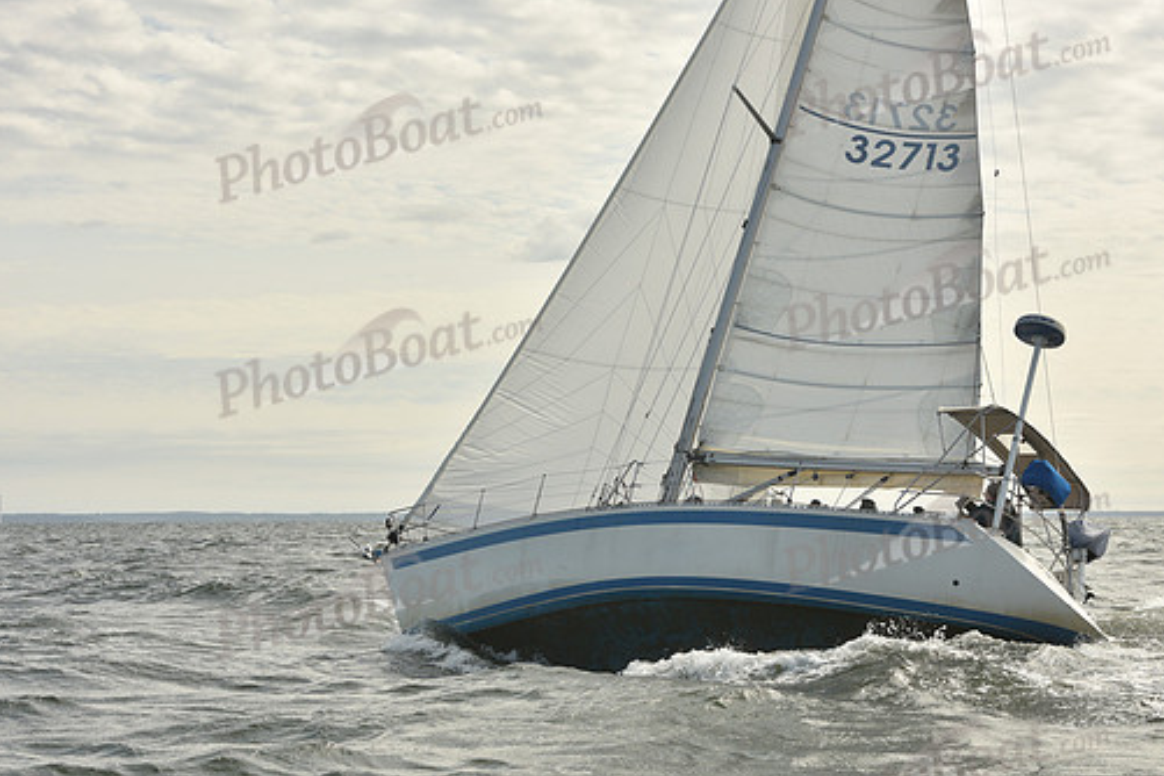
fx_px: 2619
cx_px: 664
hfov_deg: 25.0
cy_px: 445
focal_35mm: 81
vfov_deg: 16.8
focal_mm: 70
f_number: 9
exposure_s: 1/800
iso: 250
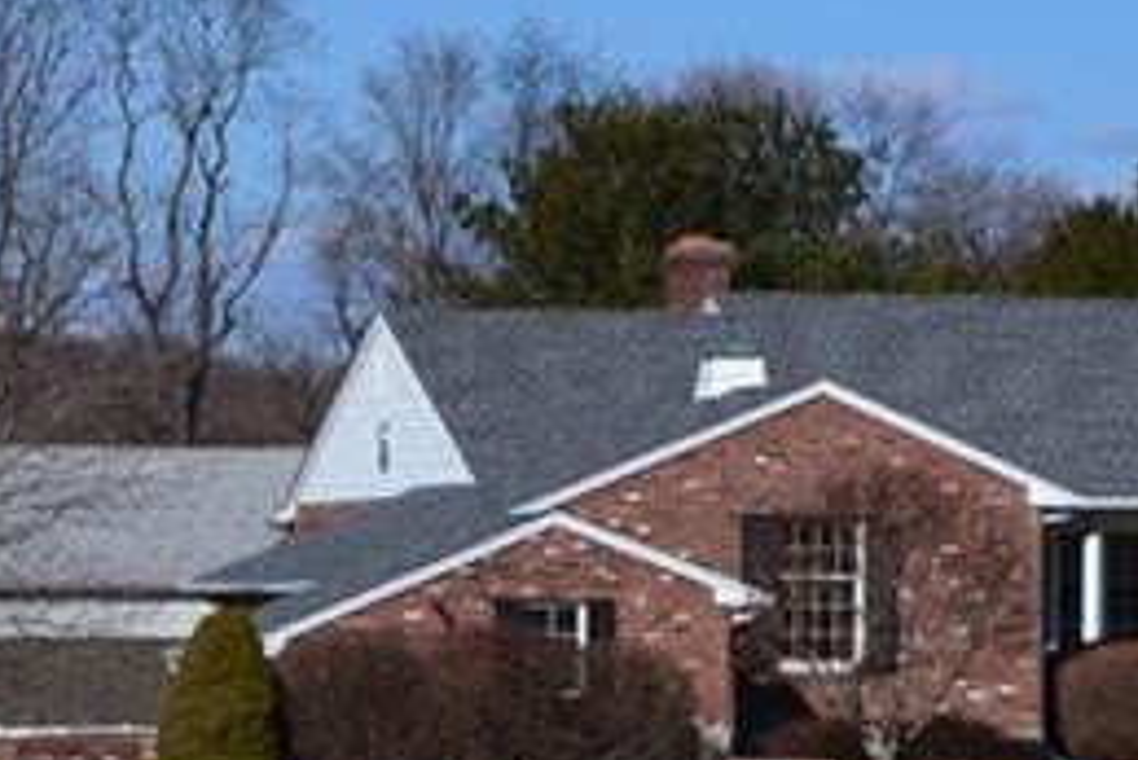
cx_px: 510
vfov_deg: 4.2
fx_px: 10310
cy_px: 426
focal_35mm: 326
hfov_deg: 6.3
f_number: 11
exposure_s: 1/500
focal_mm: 55
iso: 220
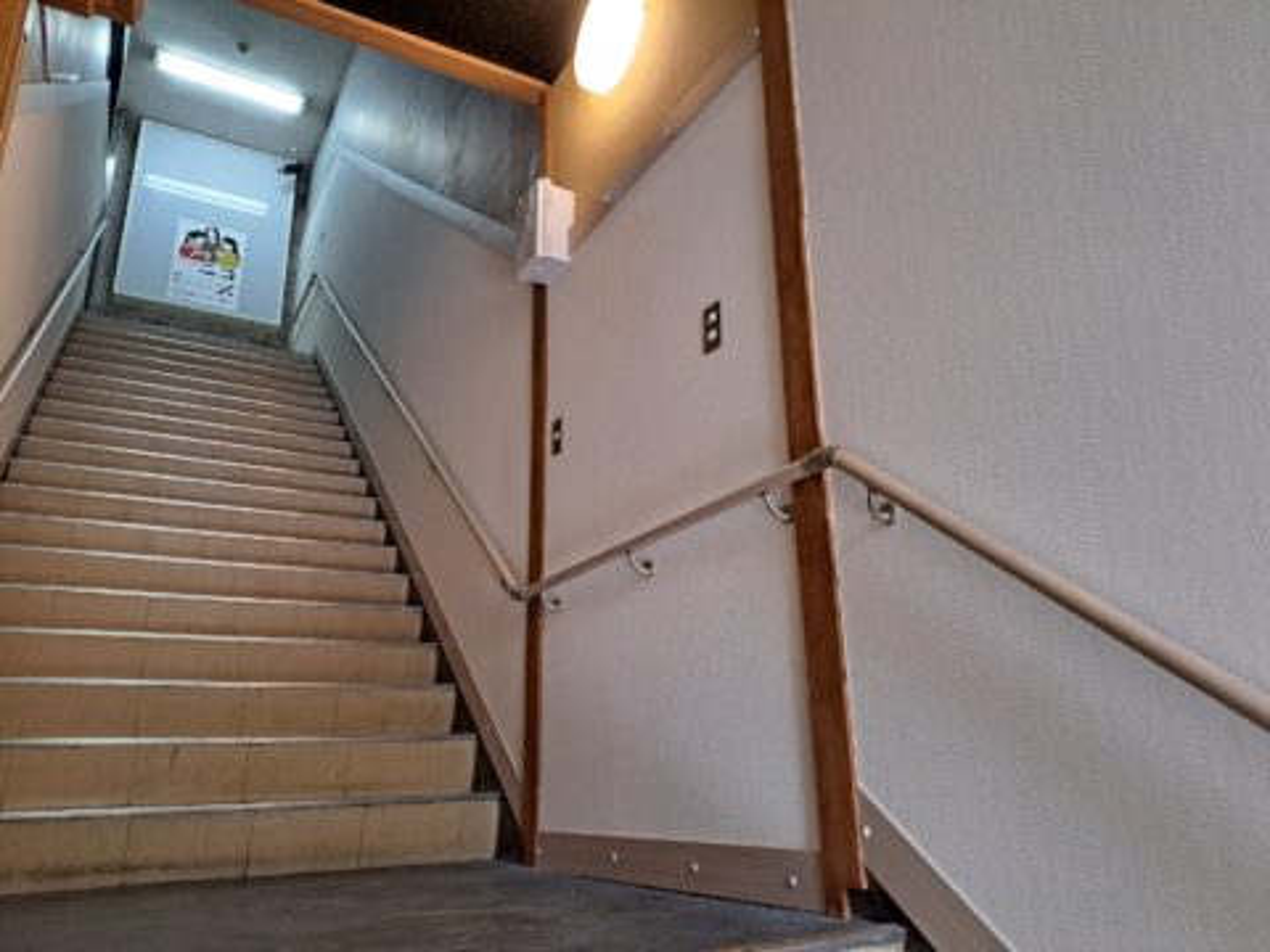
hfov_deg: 71.6
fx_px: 881
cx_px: 635
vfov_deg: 56.8
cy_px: 476
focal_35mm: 24
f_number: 1.8
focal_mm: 5.23
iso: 160
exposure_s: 1/50
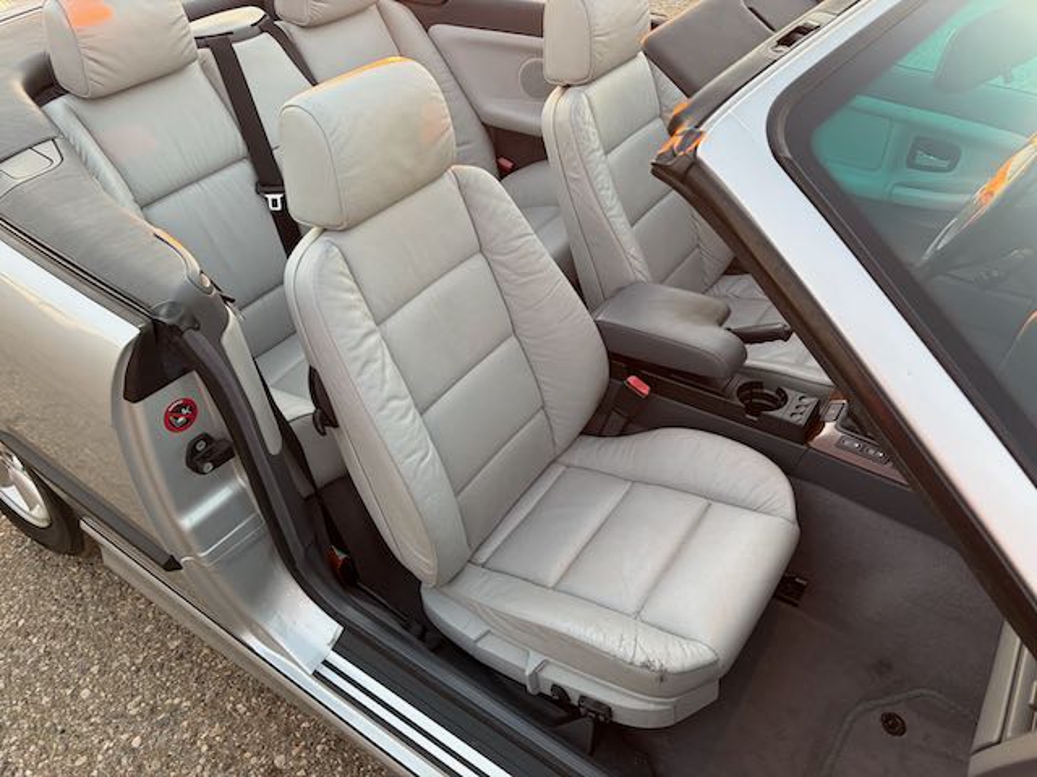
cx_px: 518
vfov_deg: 53.1
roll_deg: -1.7
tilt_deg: -41.8
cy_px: 388
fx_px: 779
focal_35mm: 26
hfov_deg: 67.3
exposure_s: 1/118
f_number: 1.6
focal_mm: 5.96
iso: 125
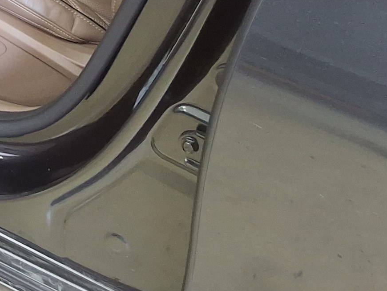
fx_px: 1174
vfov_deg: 12.8
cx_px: -193
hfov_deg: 17.0
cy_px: -230
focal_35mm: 105
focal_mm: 2.91
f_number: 1.9
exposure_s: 1/60
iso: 64
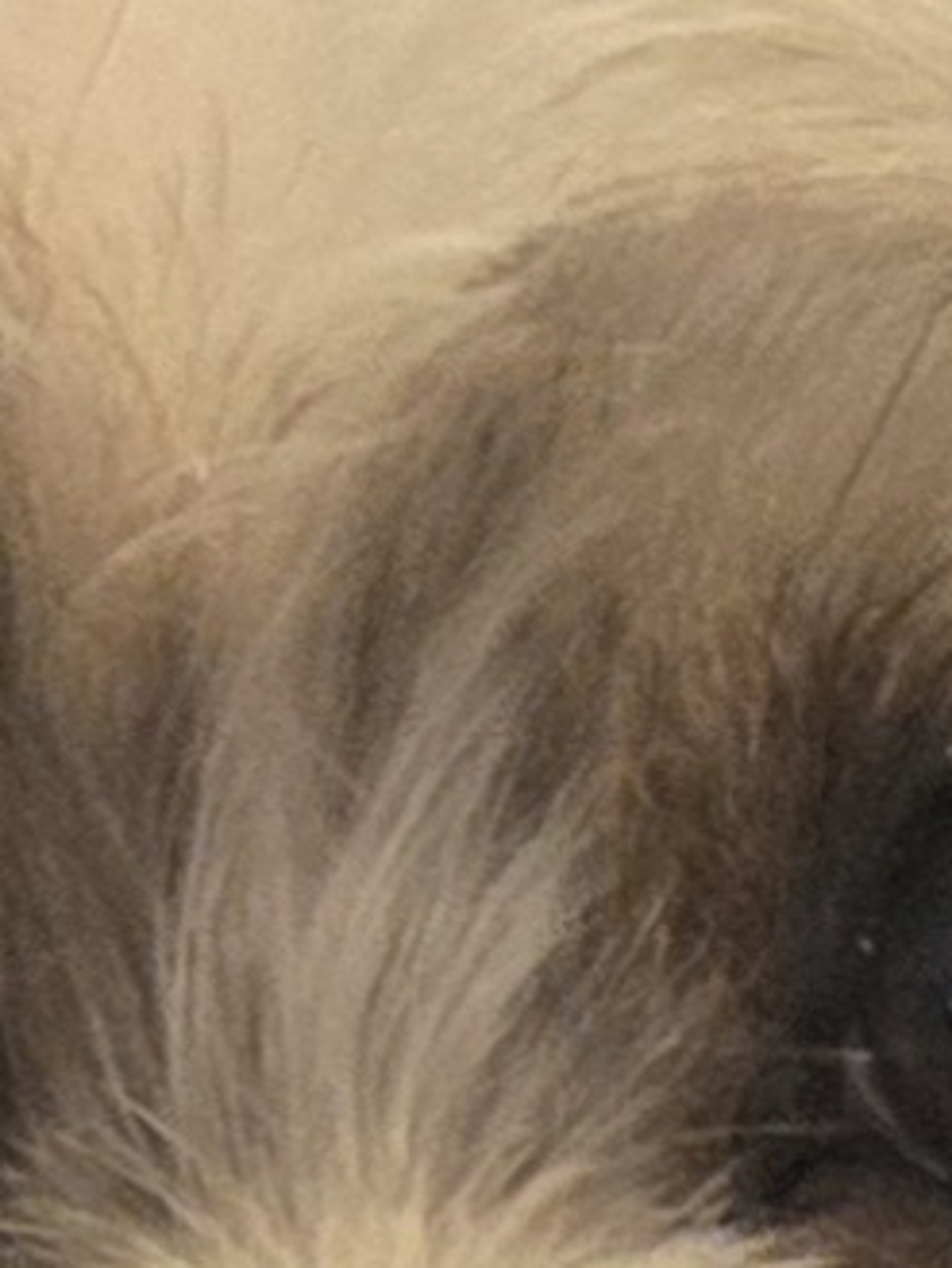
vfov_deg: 10.3
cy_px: 3226
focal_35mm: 162
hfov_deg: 9.2
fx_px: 5937
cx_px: 239
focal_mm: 5.4
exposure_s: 1/60.2
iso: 640
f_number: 1.8
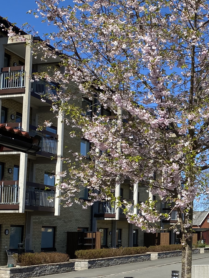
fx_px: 499
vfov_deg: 31.0
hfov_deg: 23.1
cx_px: 185
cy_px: 178
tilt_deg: +6.5
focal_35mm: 62
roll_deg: -0.9
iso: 32
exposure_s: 1/2625
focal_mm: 4.25
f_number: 1.8
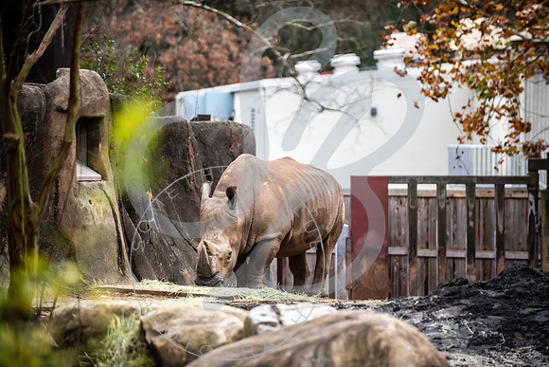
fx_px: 3051
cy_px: 184
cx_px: 274
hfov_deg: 10.3
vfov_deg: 6.9
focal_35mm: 200
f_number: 2.8
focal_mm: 200
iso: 125
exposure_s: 1/250
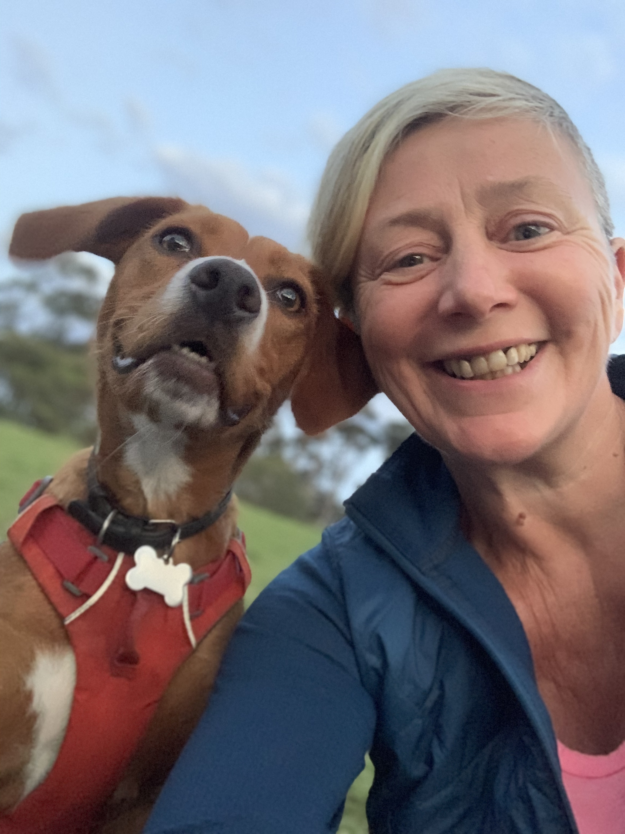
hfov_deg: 44.2
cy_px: 417
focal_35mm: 32
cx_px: 312
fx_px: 770
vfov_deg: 56.8
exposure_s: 1/20
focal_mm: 2.87
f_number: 2.2
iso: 640
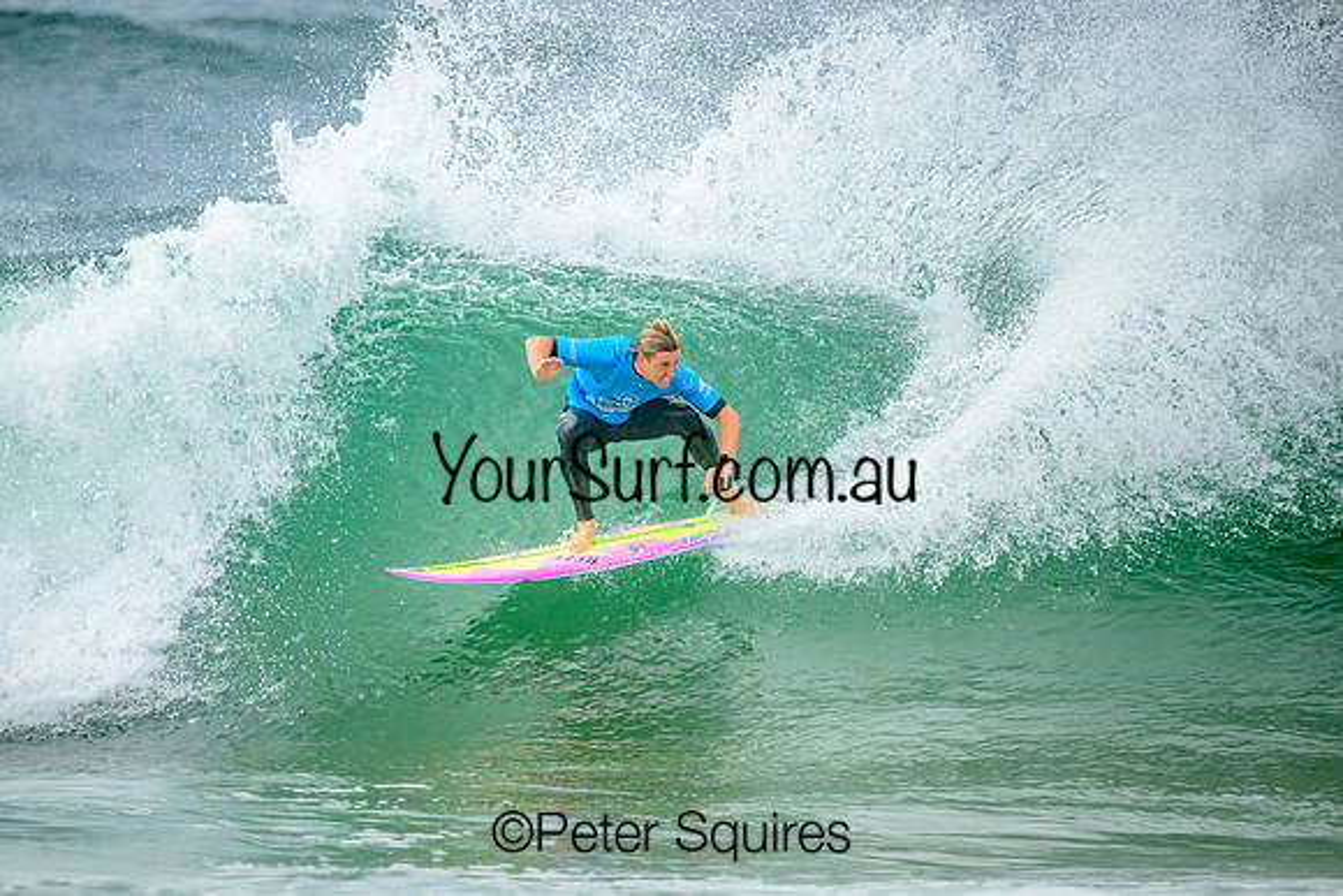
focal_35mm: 800
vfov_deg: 1.7
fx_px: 29850
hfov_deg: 2.6
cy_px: 448
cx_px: 672
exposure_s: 1/2000
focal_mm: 800
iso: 800
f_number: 6.3
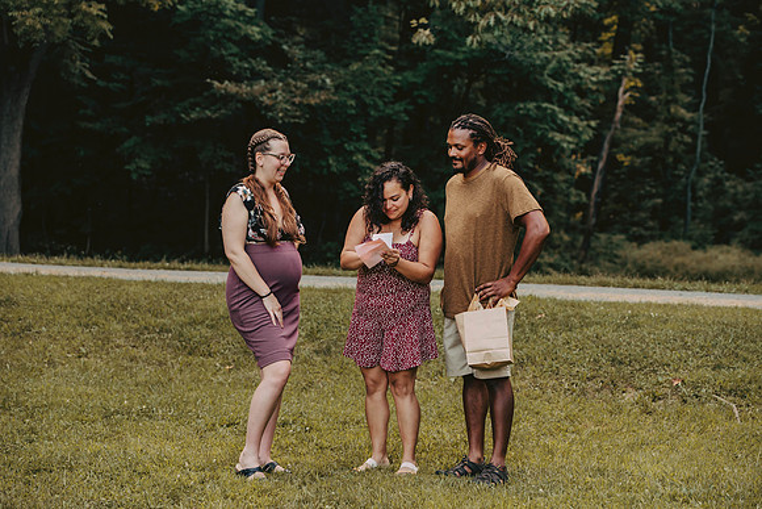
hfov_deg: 23.6
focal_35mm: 86
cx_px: 381
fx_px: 1821
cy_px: 254
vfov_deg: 15.9
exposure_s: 1/125
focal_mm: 86
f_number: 3.5
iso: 250
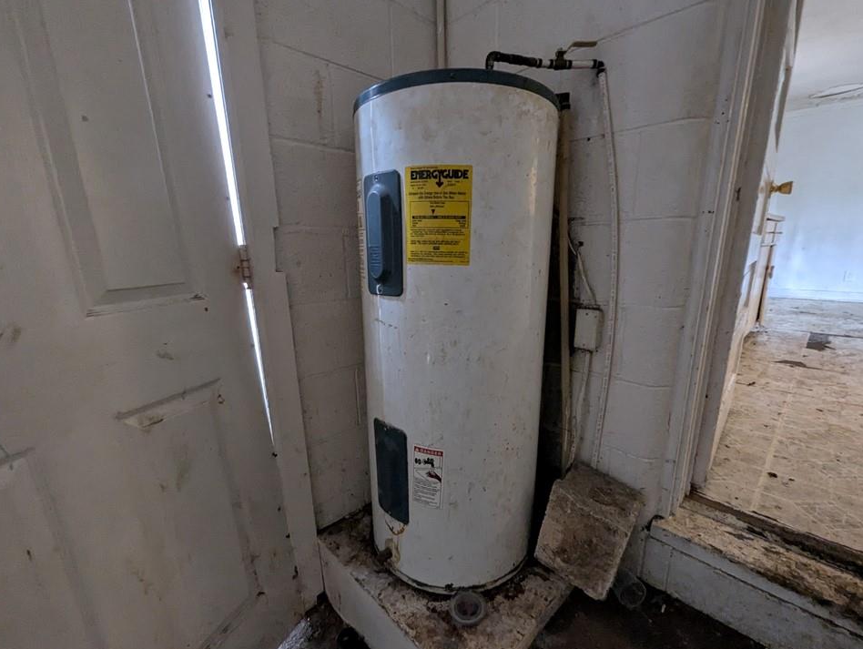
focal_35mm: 14
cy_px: 342
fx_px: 349
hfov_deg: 102.0
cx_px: 442
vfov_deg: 85.7
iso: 308
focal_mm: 1.95
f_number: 2.2
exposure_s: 1/23.8
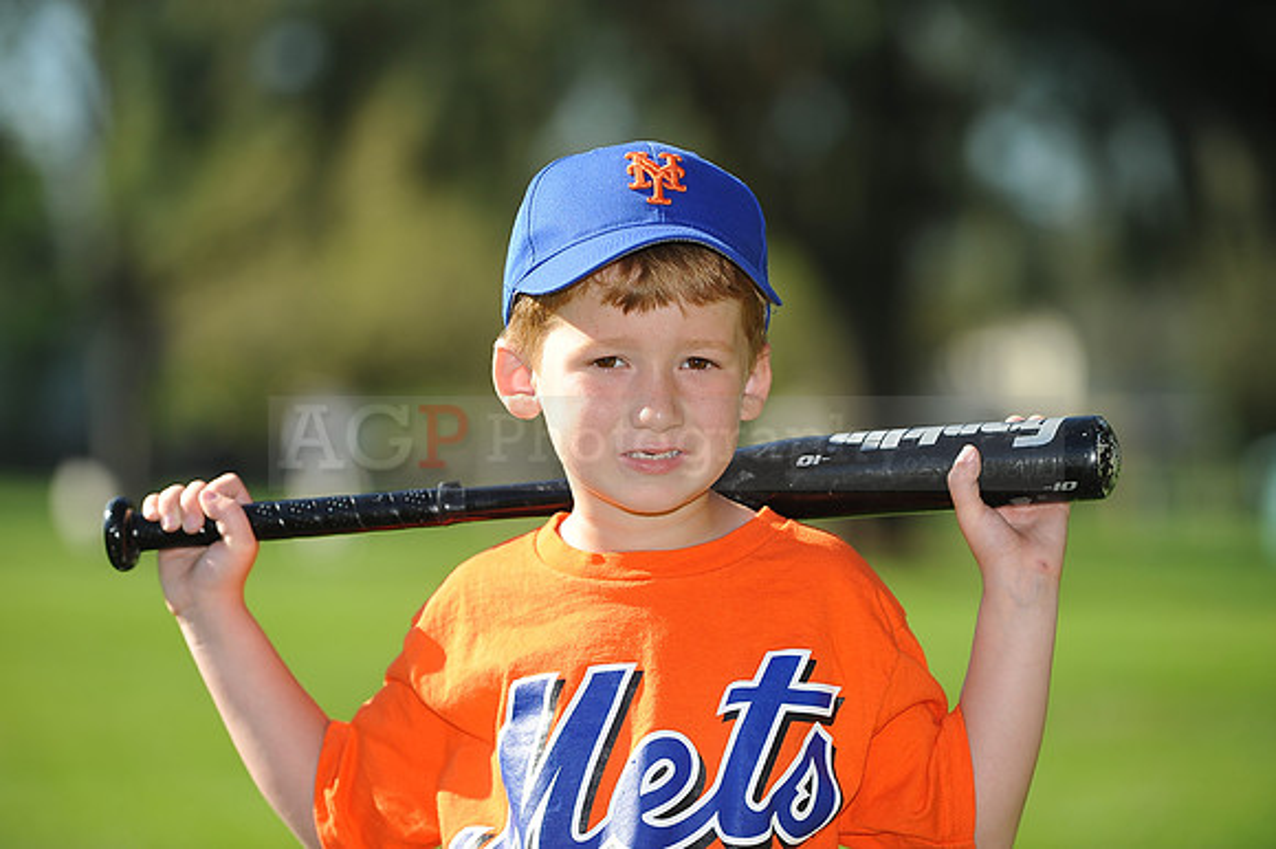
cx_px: 638
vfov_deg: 6.9
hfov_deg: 10.3
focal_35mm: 200
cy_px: 424
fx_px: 7085
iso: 200
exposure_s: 1/1000
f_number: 4.5
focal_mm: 200
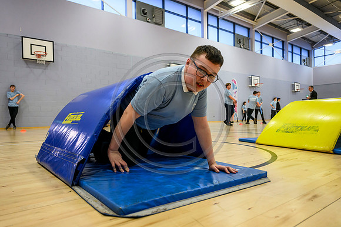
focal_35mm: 25
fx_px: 241
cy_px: 121
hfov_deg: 70.4
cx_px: 160
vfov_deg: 50.3
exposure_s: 1/400
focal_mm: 24
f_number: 3.5
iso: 2500
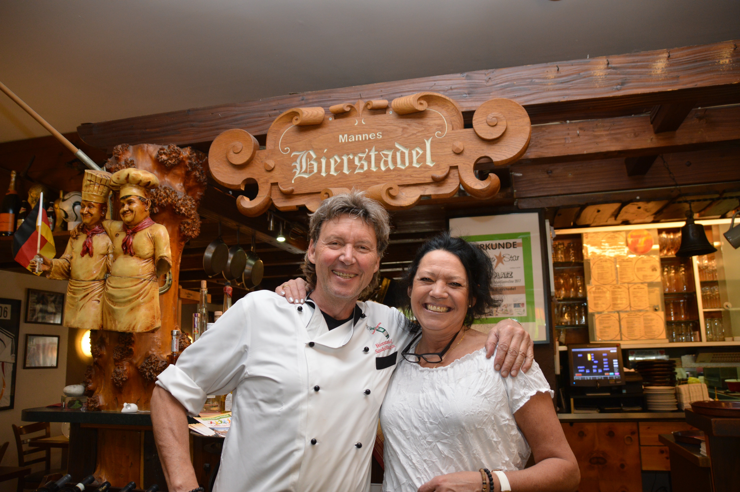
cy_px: 246
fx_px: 555
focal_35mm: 27
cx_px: 370
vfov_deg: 47.8
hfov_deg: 67.4
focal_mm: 18
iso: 500
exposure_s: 1/60
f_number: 3.5
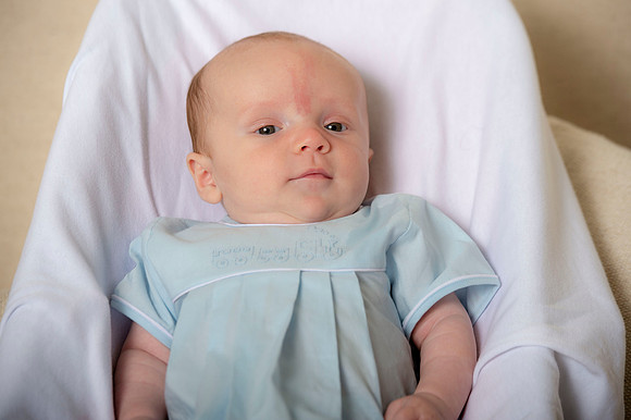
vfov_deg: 8.3
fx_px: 2890
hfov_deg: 12.5
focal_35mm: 165
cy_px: 210
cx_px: 316
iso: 250
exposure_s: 1/200
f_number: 5.6
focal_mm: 165
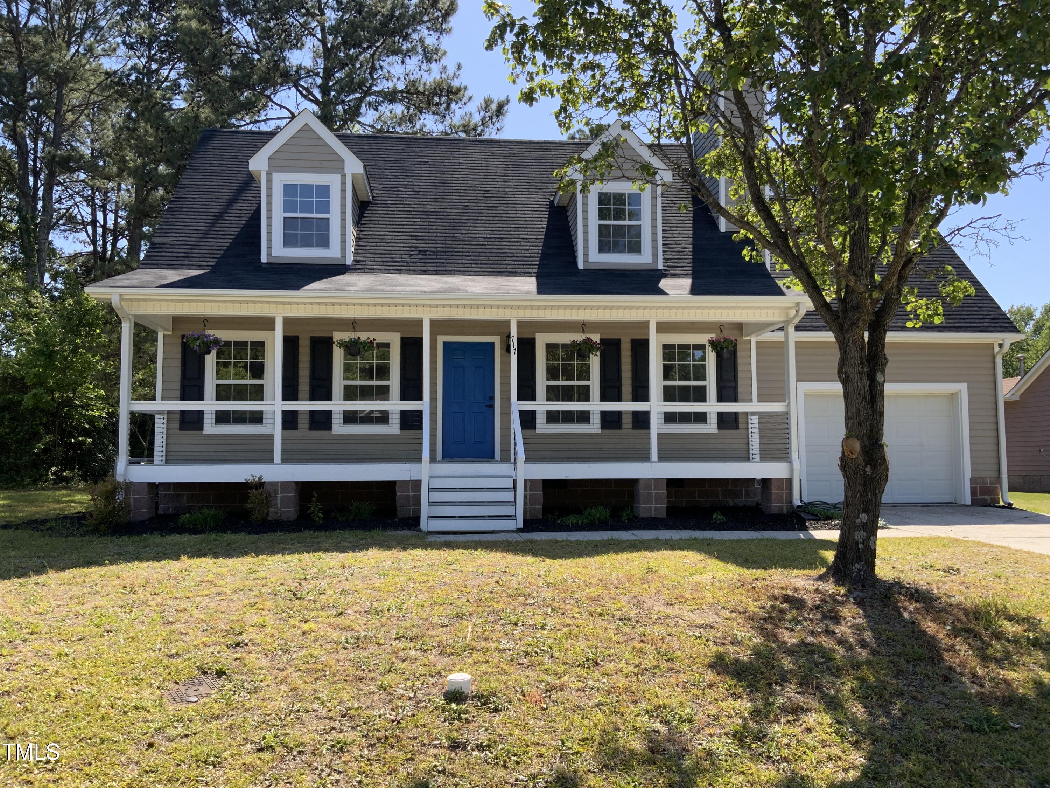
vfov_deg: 48.2
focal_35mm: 29
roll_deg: -0.6
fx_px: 880
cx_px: 525
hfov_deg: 61.7
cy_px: 394
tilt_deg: +5.7
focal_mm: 3
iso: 16
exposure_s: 1/709
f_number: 1.8
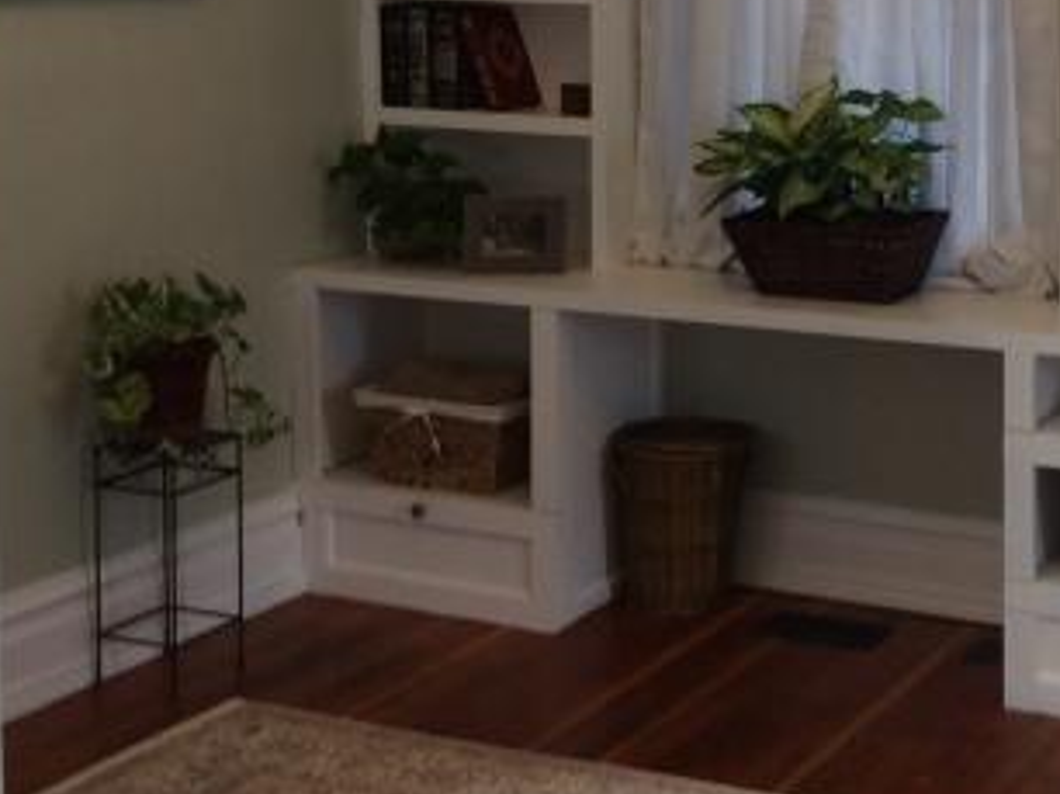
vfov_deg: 21.5
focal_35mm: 67
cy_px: 111
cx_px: 966
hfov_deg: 27.9
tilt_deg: -7.1
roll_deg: -0.3
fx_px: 2050
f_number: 2.4
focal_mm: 3.3
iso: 32
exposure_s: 1/24
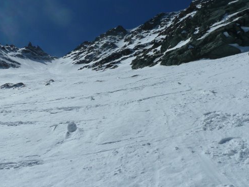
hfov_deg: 41.4
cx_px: 55
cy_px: 71
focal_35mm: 44
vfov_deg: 32.7
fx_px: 316
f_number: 6.3
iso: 80
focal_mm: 4.4
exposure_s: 1/1300
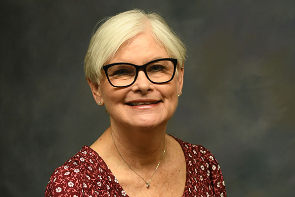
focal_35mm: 52
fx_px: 426
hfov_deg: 38.2
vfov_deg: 26.0
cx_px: 148
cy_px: 98
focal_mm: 35
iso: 1000
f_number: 2.5
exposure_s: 1/250
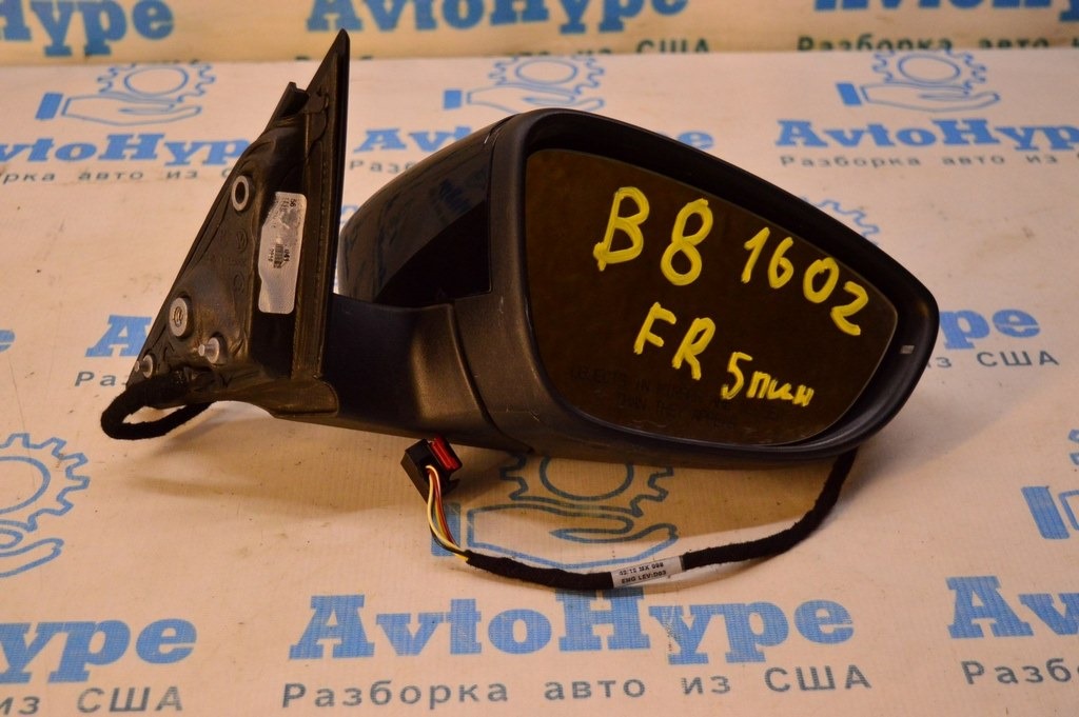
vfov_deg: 25.0
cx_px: 540
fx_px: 1617
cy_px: 358
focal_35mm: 54
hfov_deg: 36.9
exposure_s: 1/500
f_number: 4.8
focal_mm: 36
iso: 1600
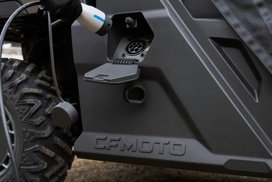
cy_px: 91
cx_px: 136
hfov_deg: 37.5
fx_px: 401
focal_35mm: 53
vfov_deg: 25.5
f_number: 5.6
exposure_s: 1/160
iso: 320
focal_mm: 53.1
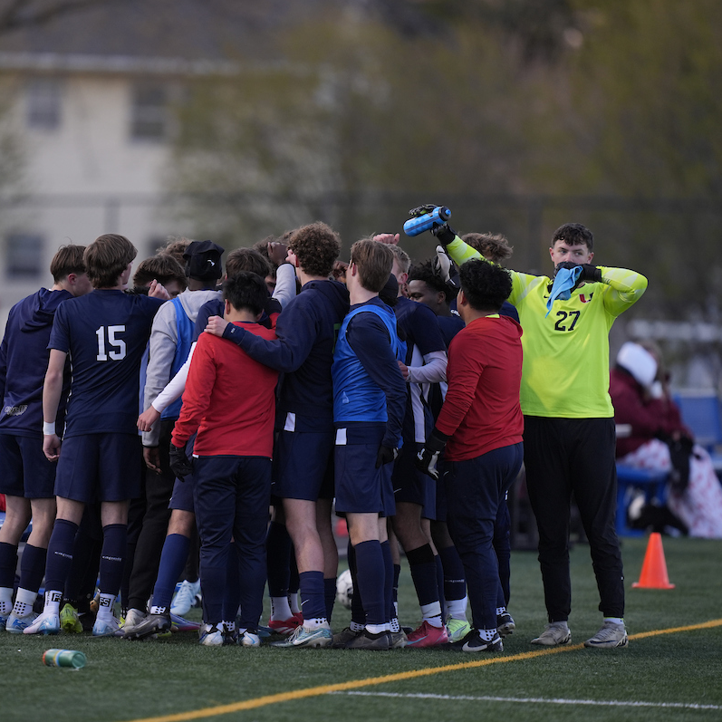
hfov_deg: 3.4
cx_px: 220
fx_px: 12082
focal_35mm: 512
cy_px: 361
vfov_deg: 3.4
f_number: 2.8
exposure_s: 1/640
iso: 640
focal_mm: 400
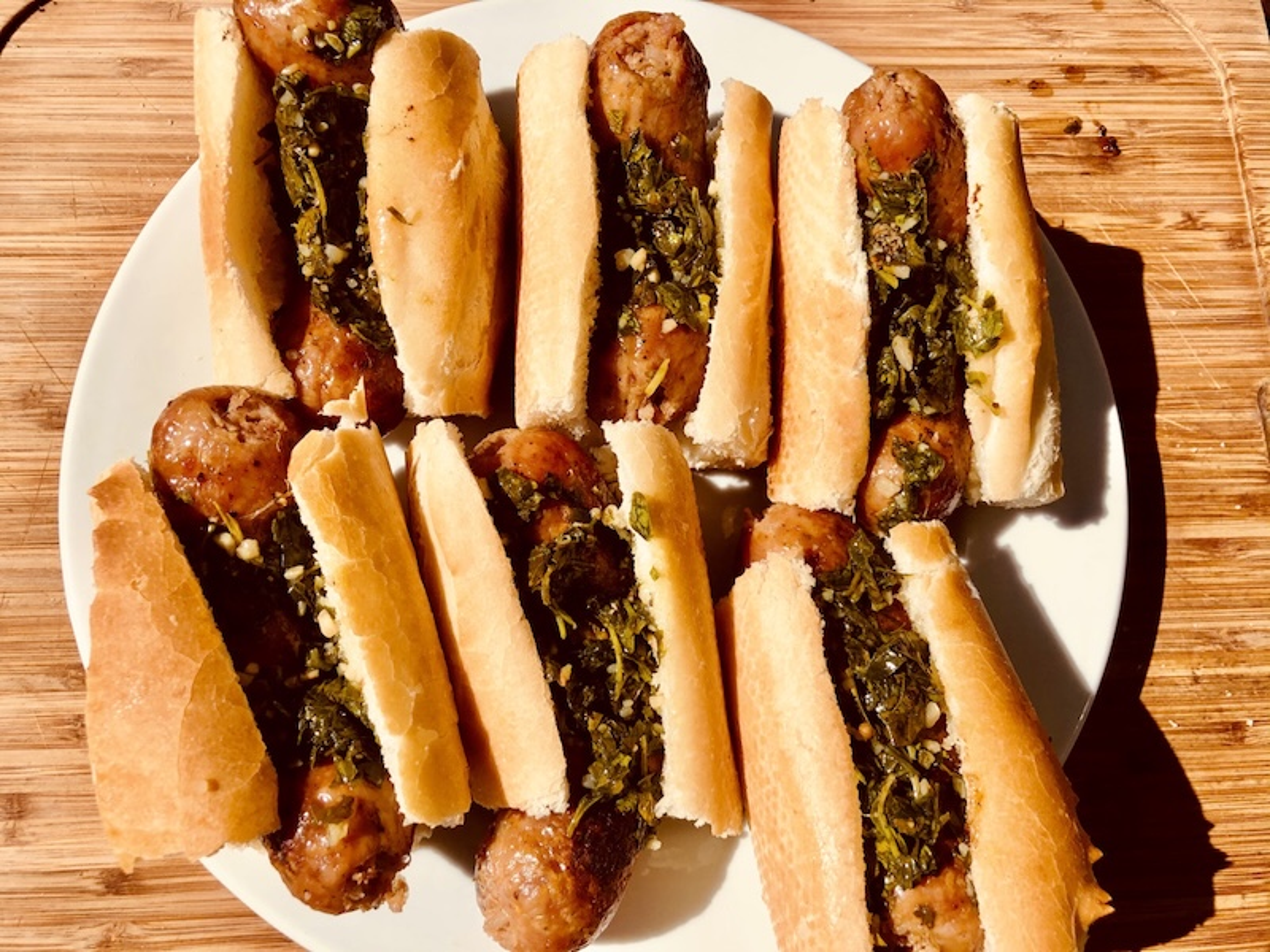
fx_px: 1027
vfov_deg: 49.7
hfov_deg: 63.4
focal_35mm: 28
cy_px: 476
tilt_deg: -78.8
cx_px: 635
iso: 25
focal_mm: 4
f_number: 1.8
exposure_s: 1/4049
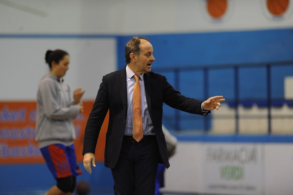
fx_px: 2439
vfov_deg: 4.6
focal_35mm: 300
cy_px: 98
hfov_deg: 6.9
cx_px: 146
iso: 3200
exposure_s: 1/320
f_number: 2.8
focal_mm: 300
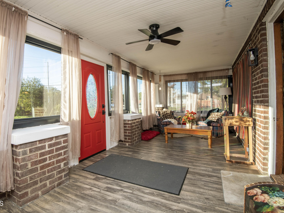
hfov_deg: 87.2
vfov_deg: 71.6
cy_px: 103
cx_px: 123
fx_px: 148
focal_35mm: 18
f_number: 9
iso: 500
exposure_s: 1/250
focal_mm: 16
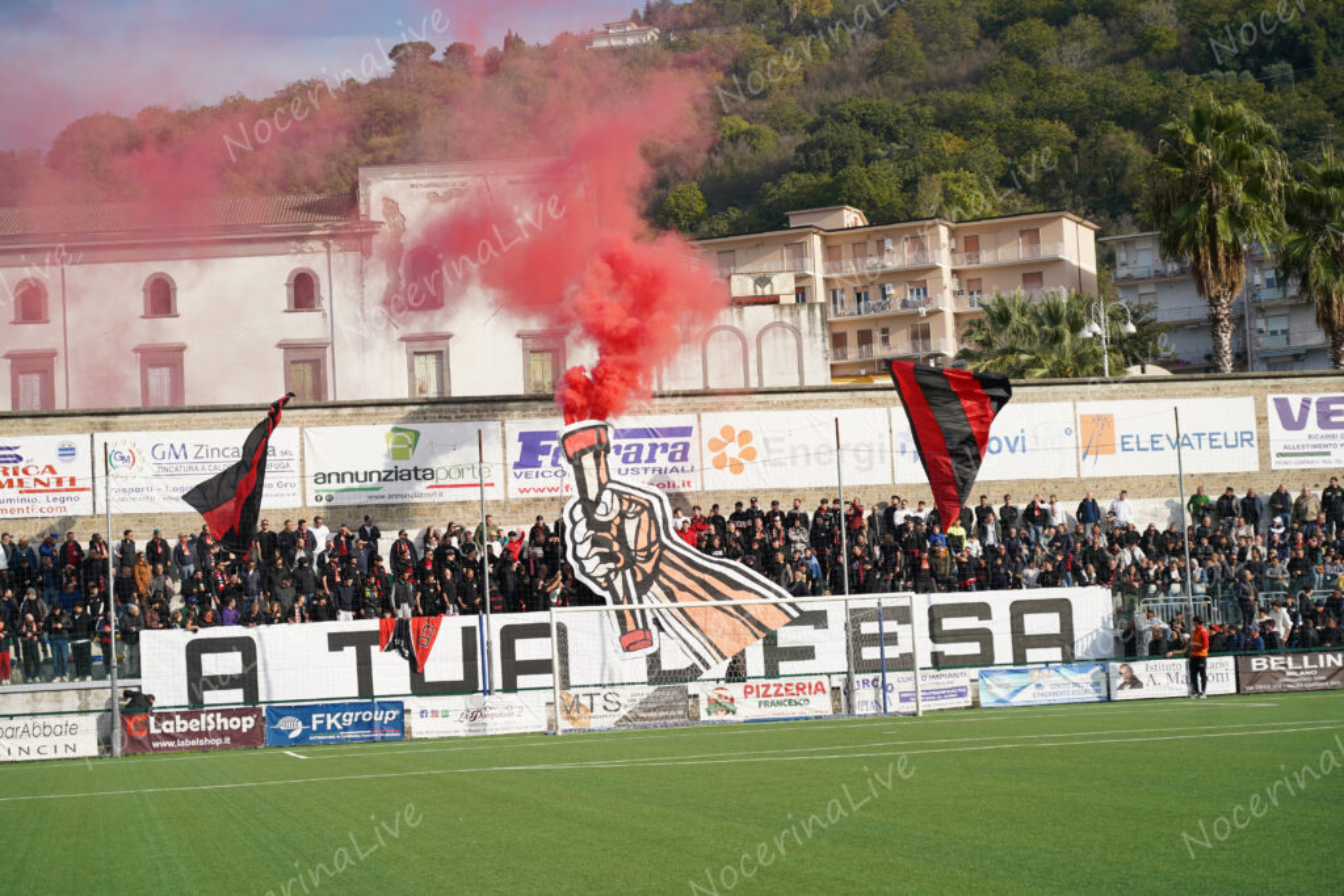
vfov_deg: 18.7
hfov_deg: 27.7
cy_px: 448
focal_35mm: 73
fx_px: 2726
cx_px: 672
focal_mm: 73
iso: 200
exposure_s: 1/1600
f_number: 4
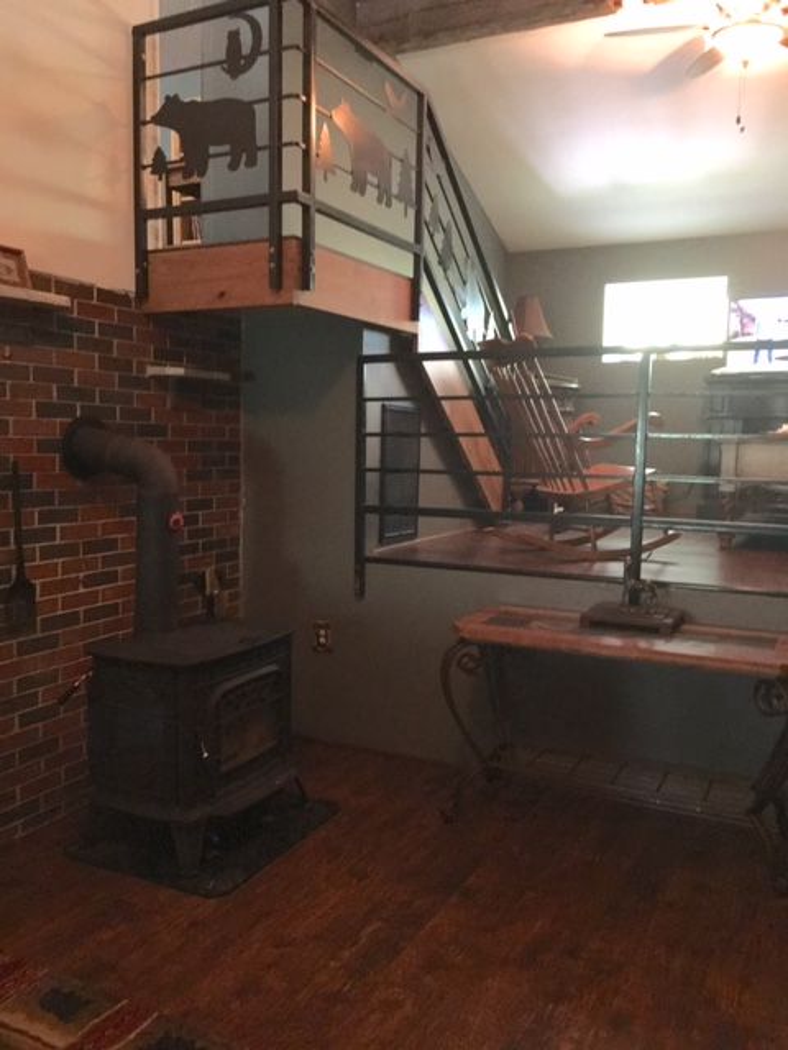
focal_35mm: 29
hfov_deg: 48.2
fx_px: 880
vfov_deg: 61.7
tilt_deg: -5.7
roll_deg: -0.7
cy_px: 525
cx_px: 394
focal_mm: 4.15
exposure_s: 1/15
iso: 400
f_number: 2.2
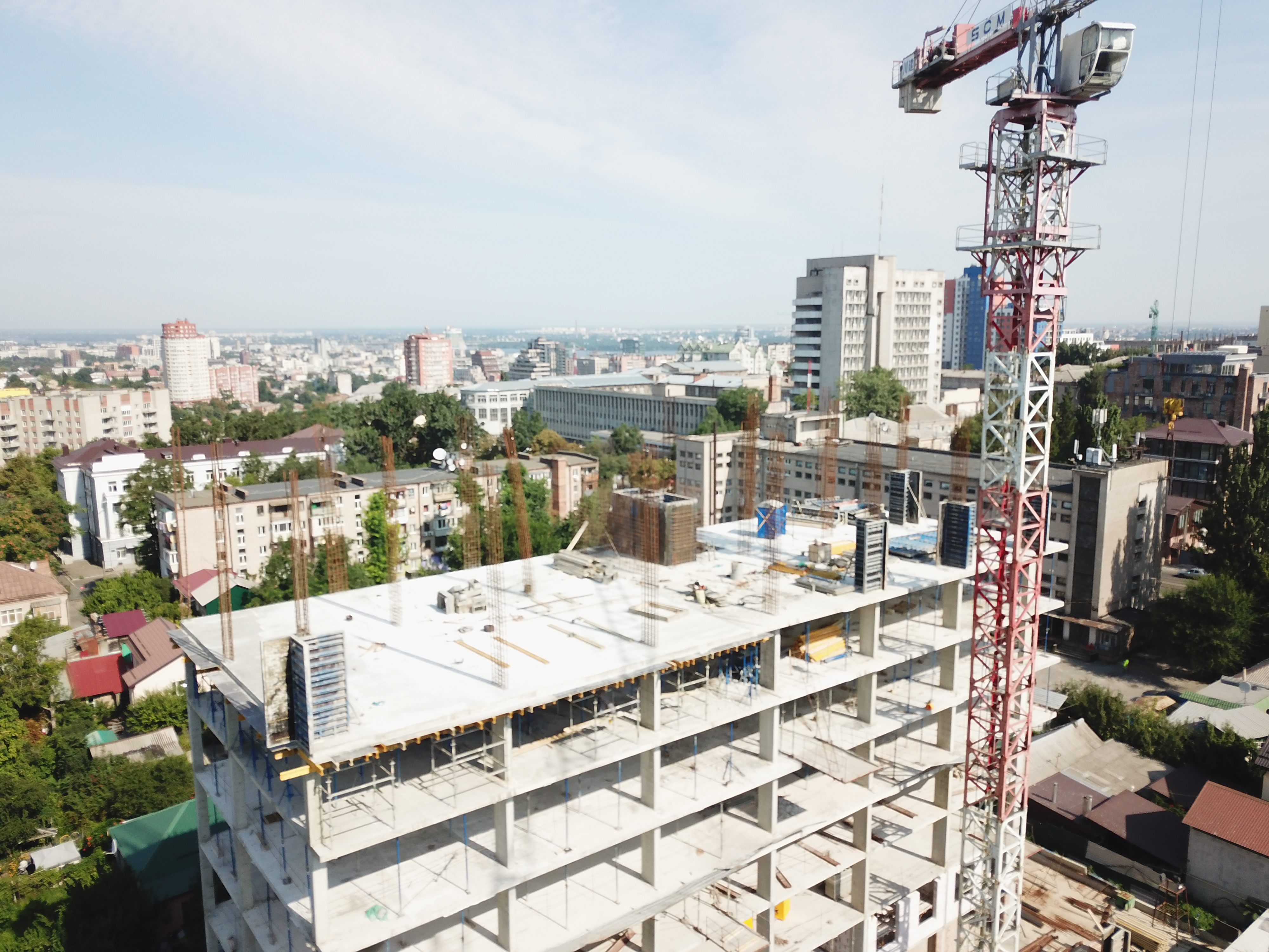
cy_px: 476
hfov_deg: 67.3
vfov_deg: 53.1
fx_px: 953
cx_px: 634
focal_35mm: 26
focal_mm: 4.73
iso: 100
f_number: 2.2
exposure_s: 1/988
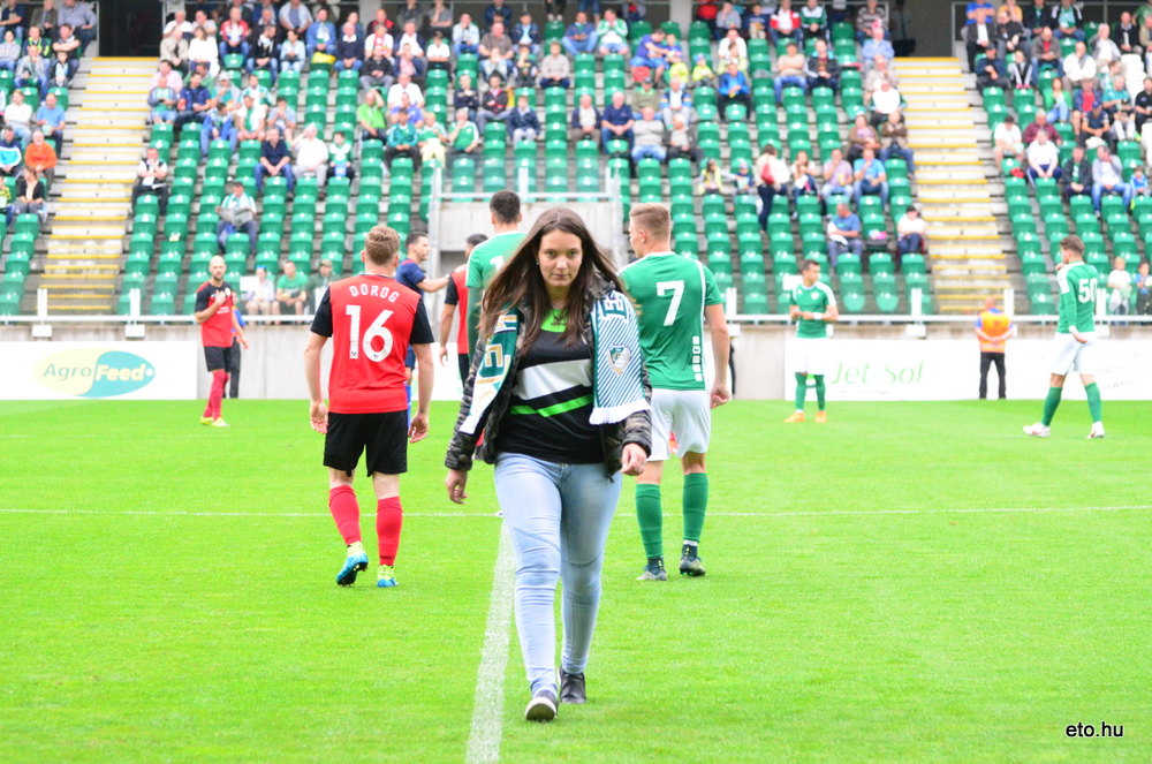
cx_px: 576
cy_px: 382
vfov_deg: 9.1
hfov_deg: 13.7
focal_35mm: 150
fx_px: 4792
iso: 5000
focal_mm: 100
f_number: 4.5
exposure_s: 1/2000
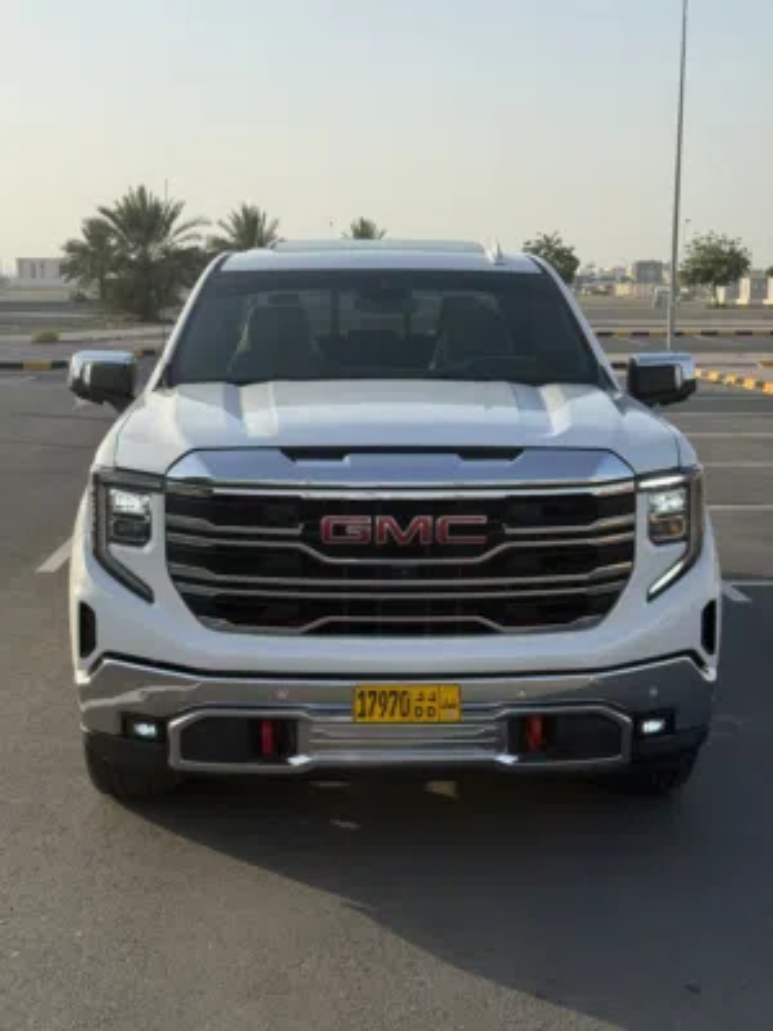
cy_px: 516
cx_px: 386
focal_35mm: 48
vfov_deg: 39.7
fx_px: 1429
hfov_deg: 30.3
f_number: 1.78
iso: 80
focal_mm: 6.76
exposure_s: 1/4587
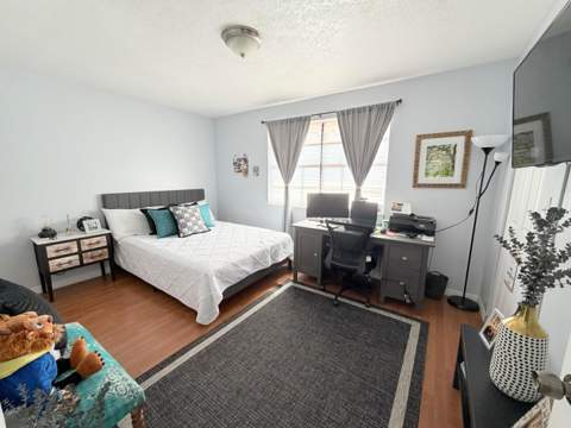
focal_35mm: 14
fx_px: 231
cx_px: 286
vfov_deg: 85.7
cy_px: 214
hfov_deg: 102.1
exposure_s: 1/121
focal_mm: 2.22
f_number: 2.2
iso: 200
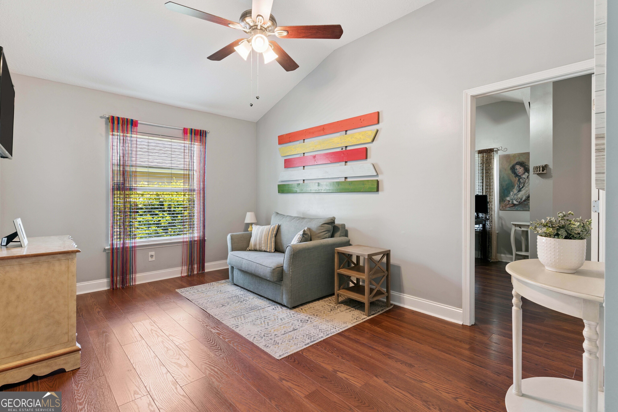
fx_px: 292
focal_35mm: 17
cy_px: 206
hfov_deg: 93.3
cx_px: 309
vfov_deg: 70.5
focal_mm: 17
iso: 250
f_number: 8
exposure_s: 1/8
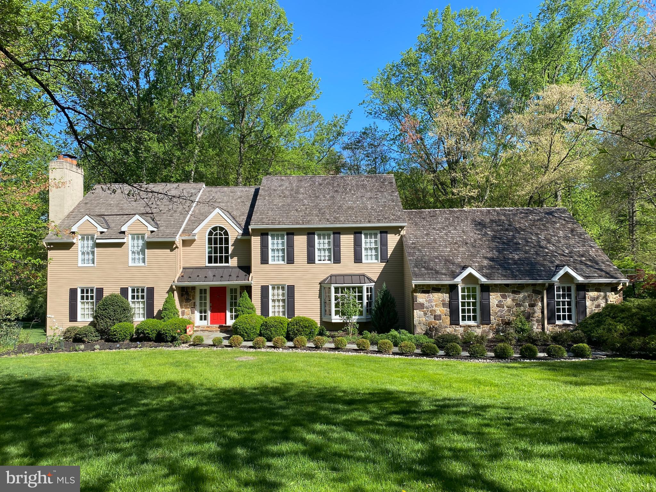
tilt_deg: +2.5
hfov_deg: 67.3
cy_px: 246
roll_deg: +0.0
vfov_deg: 53.1
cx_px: 328
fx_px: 493
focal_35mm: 26
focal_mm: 4.25
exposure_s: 1/1629
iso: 32
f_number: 1.8
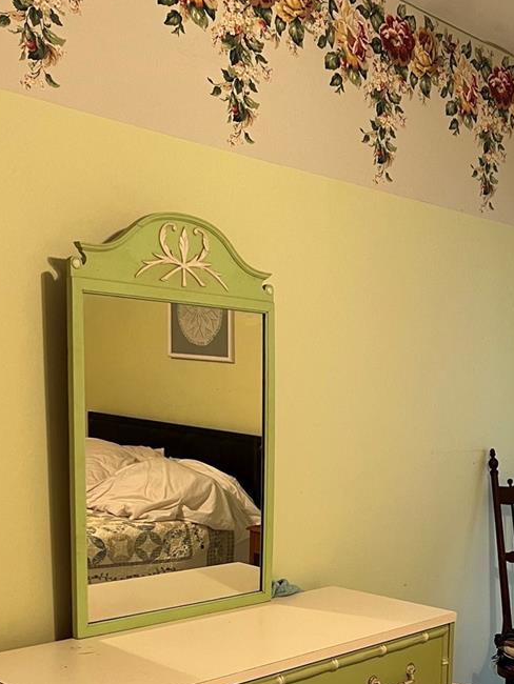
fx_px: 950
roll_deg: -0.8
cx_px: 424
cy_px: 547
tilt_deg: -9.0
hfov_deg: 29.5
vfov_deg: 38.2
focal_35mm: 48
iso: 160
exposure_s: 1/60
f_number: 1.5
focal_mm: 5.7
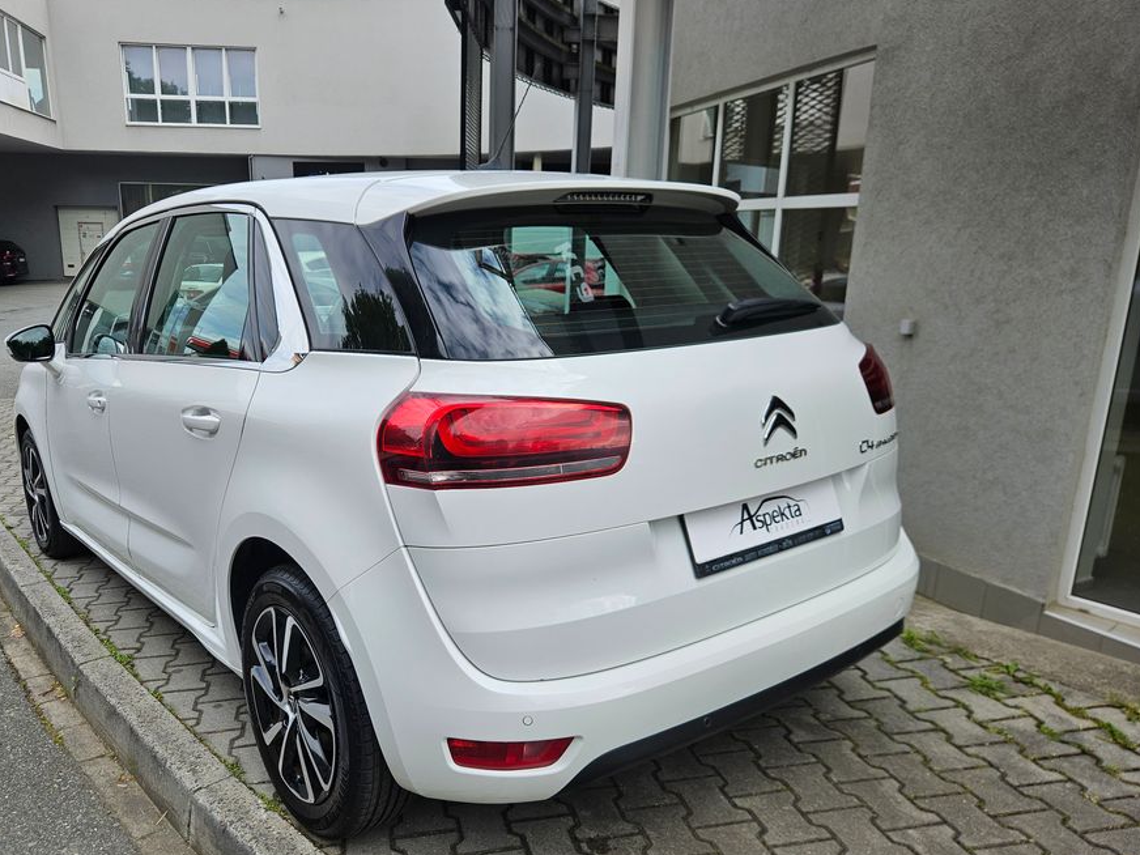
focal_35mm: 27
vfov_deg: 51.3
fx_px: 889
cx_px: 476
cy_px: 472
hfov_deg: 64.9
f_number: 1.8
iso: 25
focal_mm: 5.4
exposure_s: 1/781
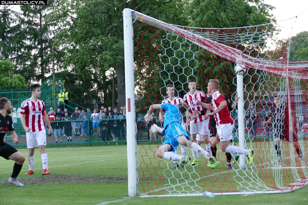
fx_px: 958
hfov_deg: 18.3
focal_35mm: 112
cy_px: 102
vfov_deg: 12.2
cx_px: 154
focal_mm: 40.84
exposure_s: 1/500
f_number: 3.9
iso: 1250
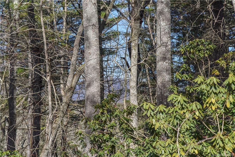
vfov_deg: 11.4
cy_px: 78
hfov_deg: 17.1
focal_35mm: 120
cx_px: 118
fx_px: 783
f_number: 6.3
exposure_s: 1/640
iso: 800
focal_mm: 120
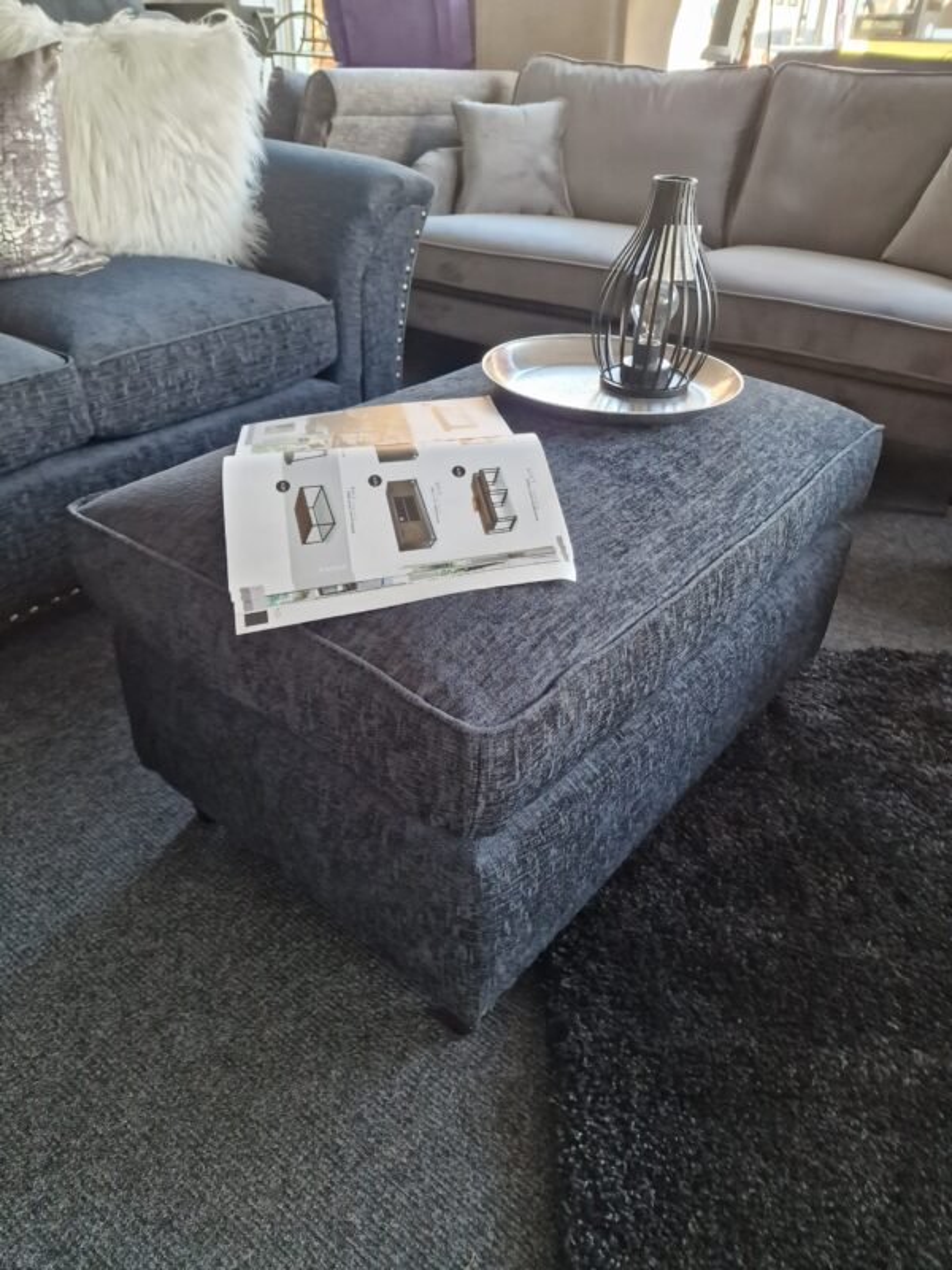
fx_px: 843
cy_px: 635
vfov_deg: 73.9
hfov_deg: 58.9
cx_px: 476
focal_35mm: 23
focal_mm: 6.4
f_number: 1.8
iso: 320
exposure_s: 1/100
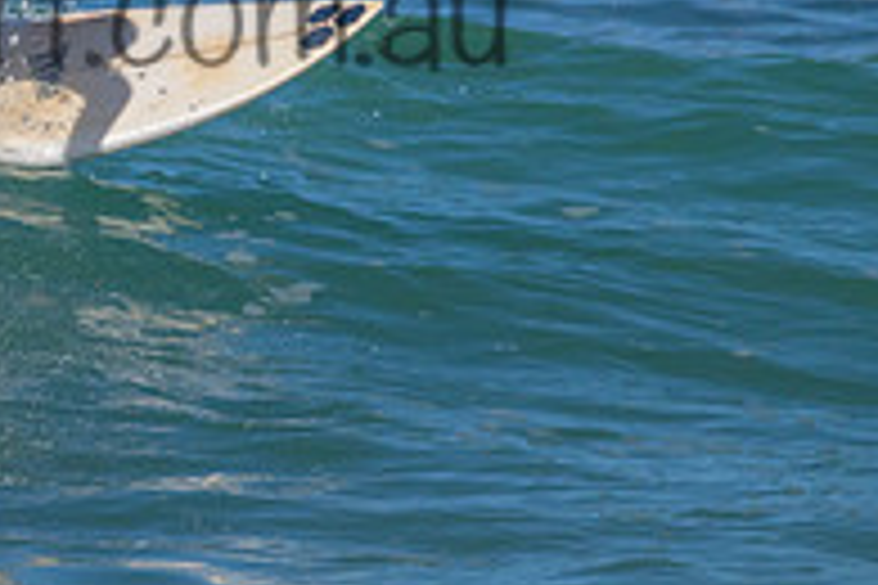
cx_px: 32
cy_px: -38
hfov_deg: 0.9
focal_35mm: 2384
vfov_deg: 0.6
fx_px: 58139
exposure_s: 1/2000
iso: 2200
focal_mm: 800
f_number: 11
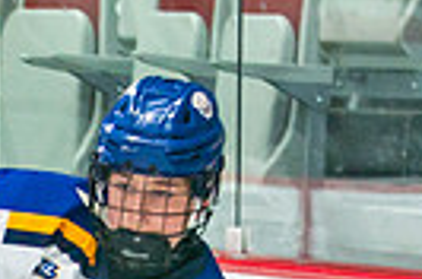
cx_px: -196
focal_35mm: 844
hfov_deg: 2.4
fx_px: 9870
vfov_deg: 1.6
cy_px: 562
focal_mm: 105
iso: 500
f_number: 3.2
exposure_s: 1/640
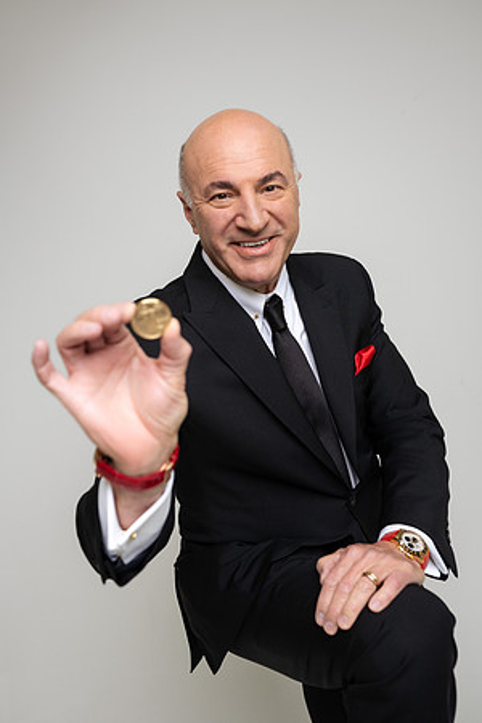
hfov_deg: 37.9
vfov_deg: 54.4
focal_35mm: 35
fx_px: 703
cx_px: 241
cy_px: 362
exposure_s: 1/125
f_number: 4
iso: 400
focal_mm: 35
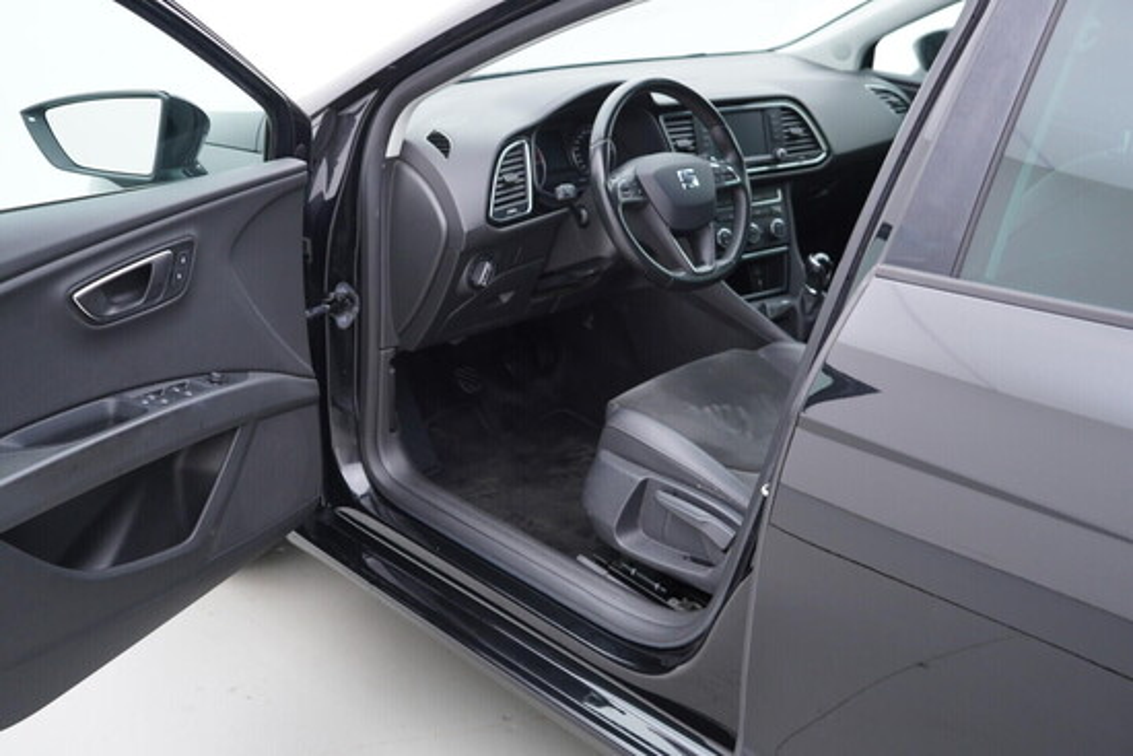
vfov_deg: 36.9
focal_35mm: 36
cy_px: 378
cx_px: 566
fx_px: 1133
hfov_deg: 53.1
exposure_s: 1/40
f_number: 2.8
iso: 160
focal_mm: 24
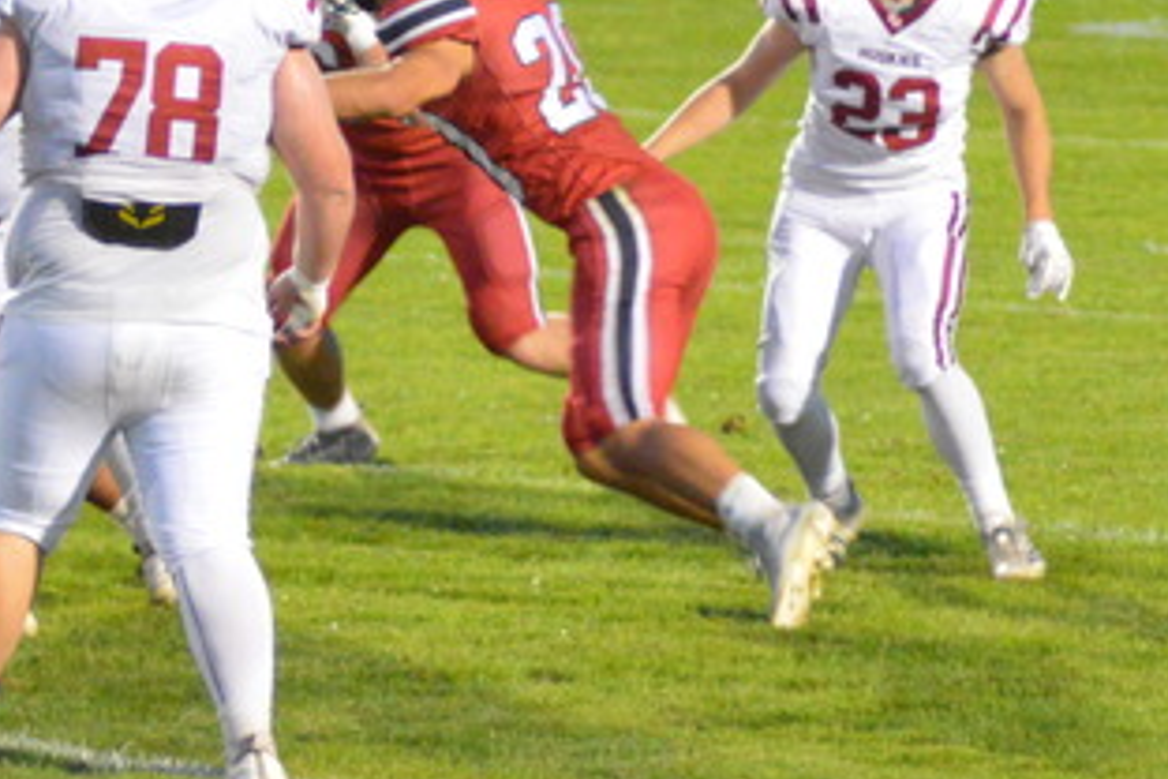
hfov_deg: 2.3
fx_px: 28744
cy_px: 6
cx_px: 157
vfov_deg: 1.6
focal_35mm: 886
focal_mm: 180
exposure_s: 1/125
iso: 3200
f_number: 4.8
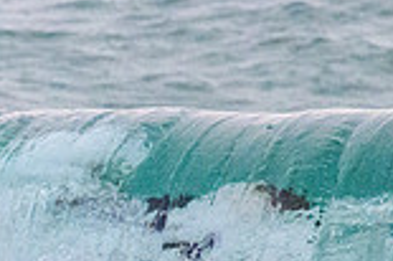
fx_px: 31406
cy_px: 210
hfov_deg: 0.7
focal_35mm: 2880
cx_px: -126
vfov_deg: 0.5
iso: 7200
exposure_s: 1/2000
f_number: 11
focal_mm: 600
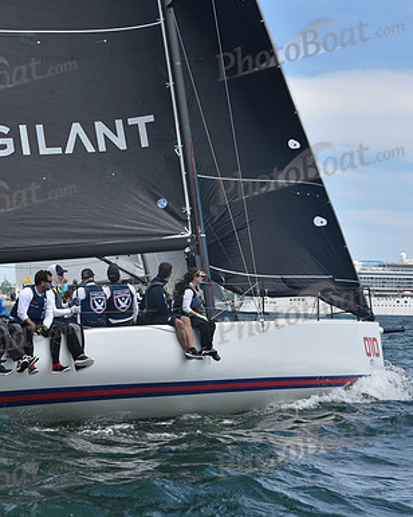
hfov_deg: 15.5
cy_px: 258
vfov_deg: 19.4
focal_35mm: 99
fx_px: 1513
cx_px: 148
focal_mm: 70
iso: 250
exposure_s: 1/1000
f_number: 7.1
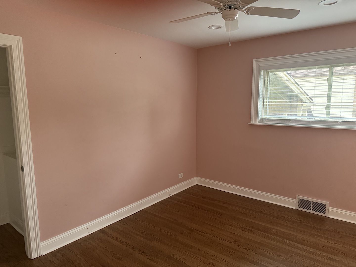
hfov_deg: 71.6
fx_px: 247
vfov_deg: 56.8
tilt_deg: -7.9
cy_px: 134
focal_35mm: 24
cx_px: 178
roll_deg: +0.8
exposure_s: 1/60
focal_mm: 6.76
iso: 640
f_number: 1.78
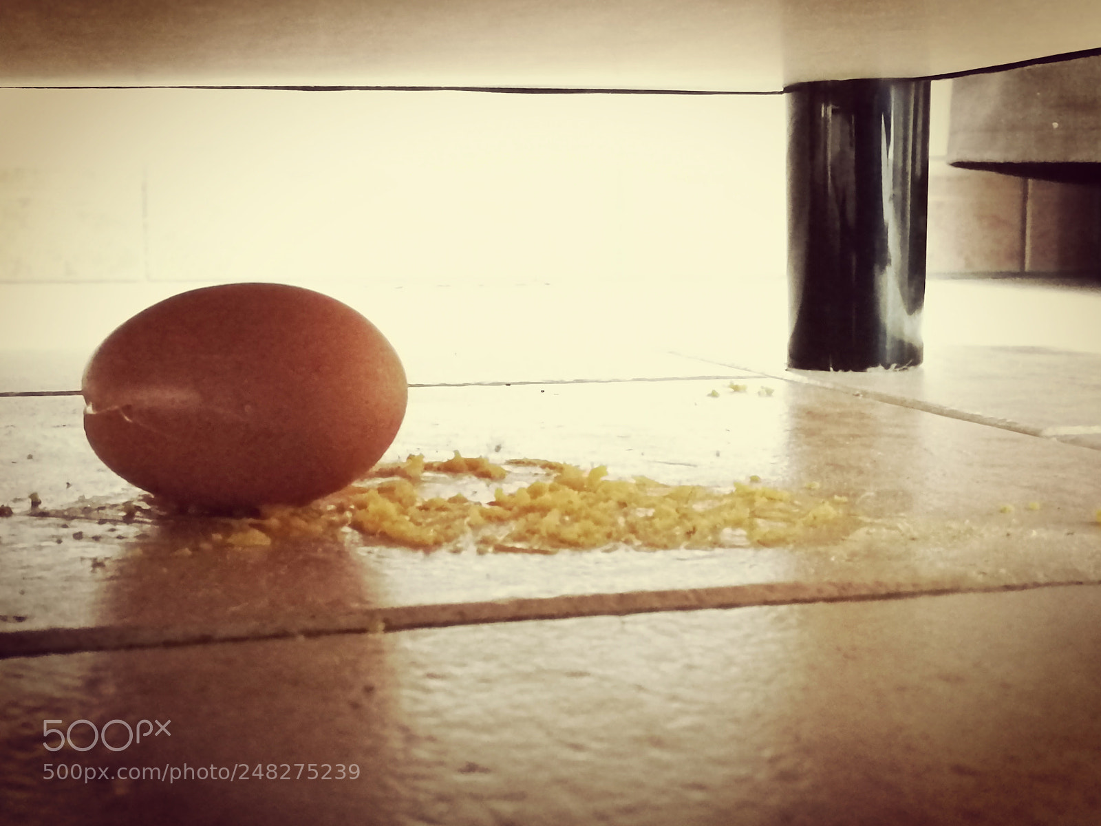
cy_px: 413
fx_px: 1718
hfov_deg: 35.5
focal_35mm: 54
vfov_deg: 27.0
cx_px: 550
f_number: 2.2
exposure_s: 1/17.1
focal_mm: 3.95
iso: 3200
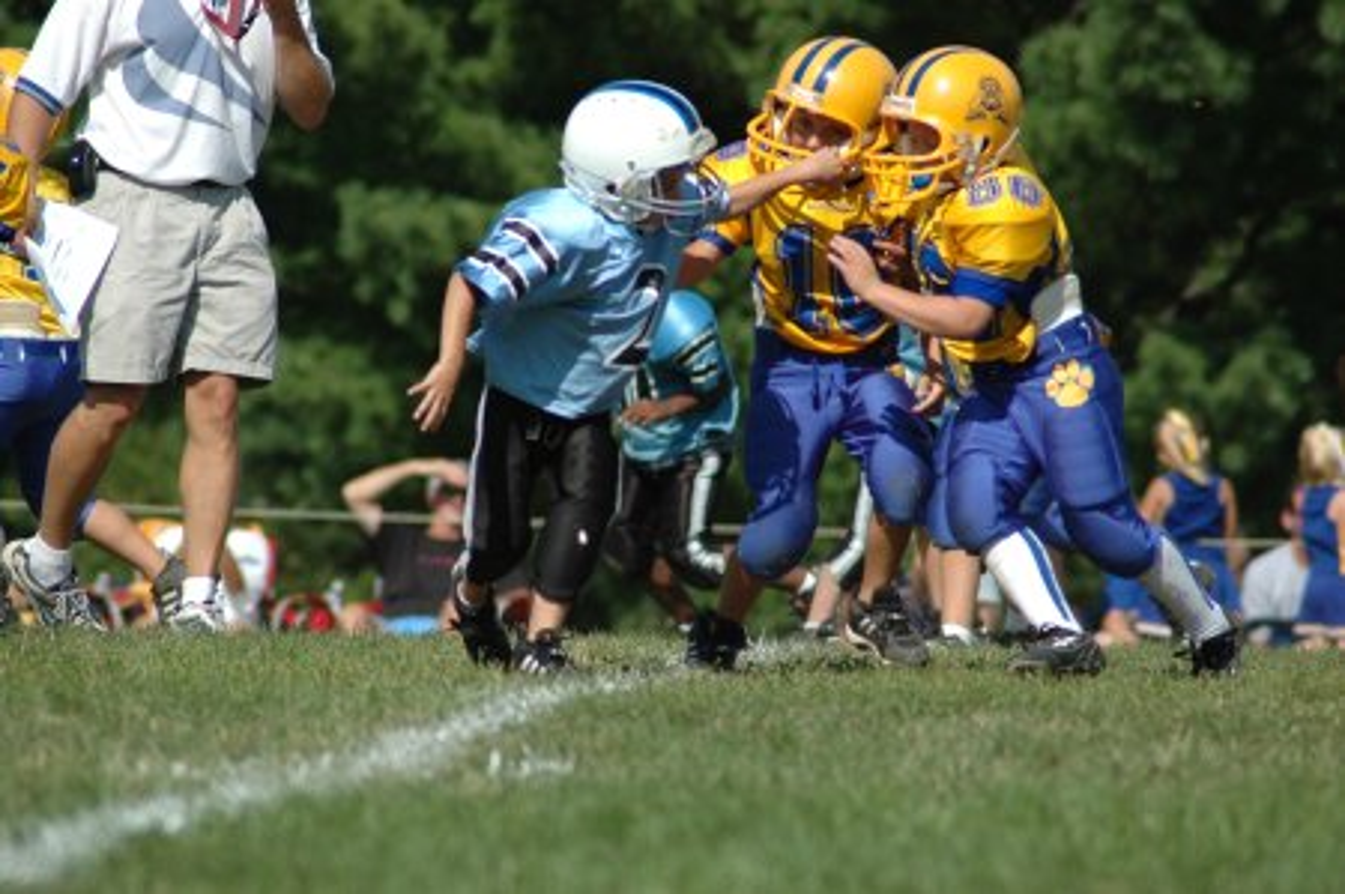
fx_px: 16794
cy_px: 447
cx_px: 672
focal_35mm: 450
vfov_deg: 3.0
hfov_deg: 4.6
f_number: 5.6
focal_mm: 300
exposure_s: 1/1250
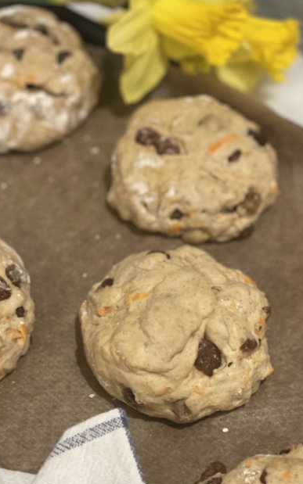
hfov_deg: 14.7
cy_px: 296
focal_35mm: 89
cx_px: 148
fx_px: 1176
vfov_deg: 23.2
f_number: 2
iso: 200
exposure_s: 1/33
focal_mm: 6
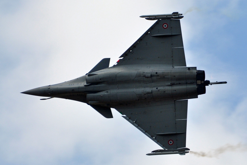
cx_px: 124
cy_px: 82
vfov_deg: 3.1
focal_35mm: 450
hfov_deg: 4.6
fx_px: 3088
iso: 320
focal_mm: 300
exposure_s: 1/1250
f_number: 7.1
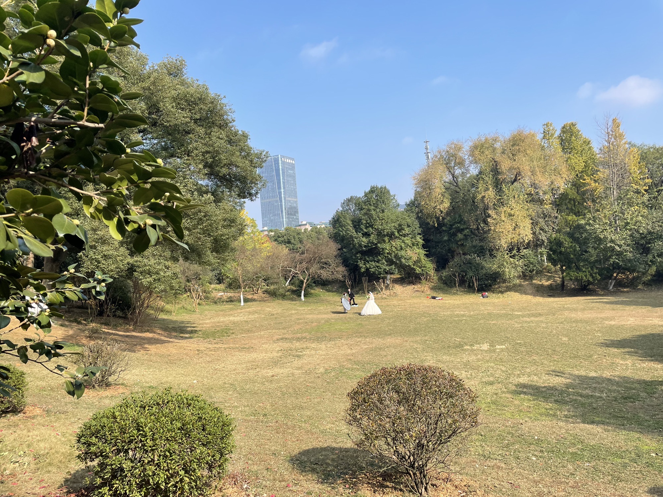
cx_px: 332
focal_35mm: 26
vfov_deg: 53.1
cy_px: 248
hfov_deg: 67.3
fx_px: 498
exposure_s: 1/2451
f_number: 1.6
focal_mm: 4.2
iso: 32
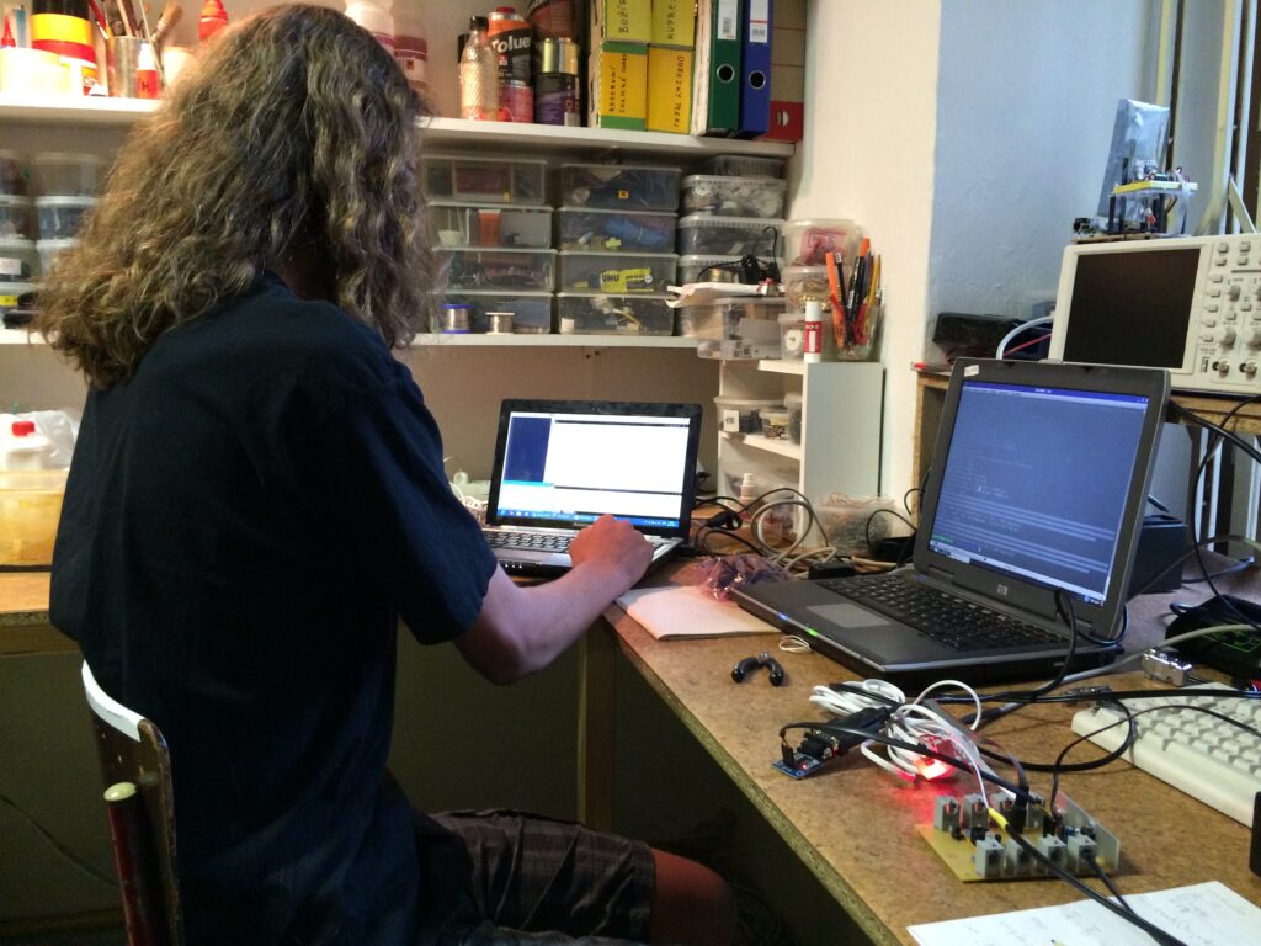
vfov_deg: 46.8
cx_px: 630
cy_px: 473
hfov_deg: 60.0
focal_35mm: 30
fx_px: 1093
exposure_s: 1/20
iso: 320
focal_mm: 4.12
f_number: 2.2
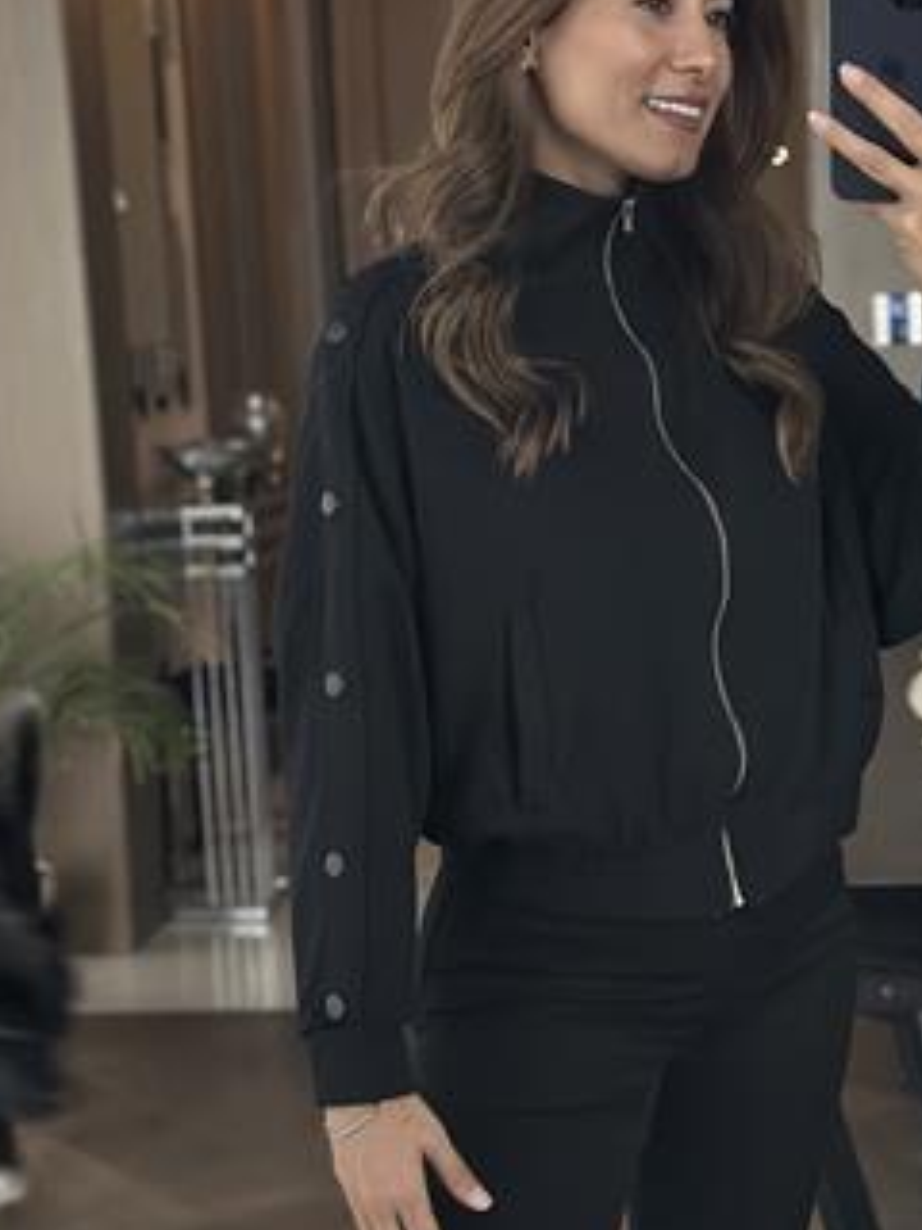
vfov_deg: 25.7
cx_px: 634
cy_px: 588
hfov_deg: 19.3
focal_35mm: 76
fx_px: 2699
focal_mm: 6.86
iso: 1000
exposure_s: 1/30
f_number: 1.78
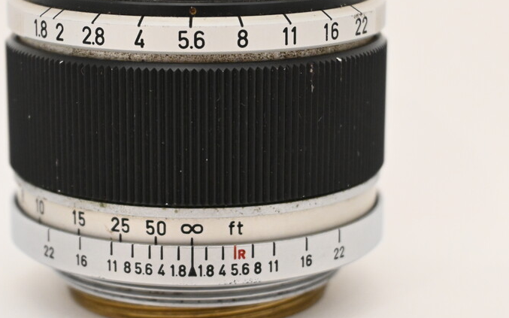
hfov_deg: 20.2
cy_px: 141
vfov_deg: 12.7
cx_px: 189
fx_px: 1429
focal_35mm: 103
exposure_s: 1/125
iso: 2200
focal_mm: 38
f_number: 5.6
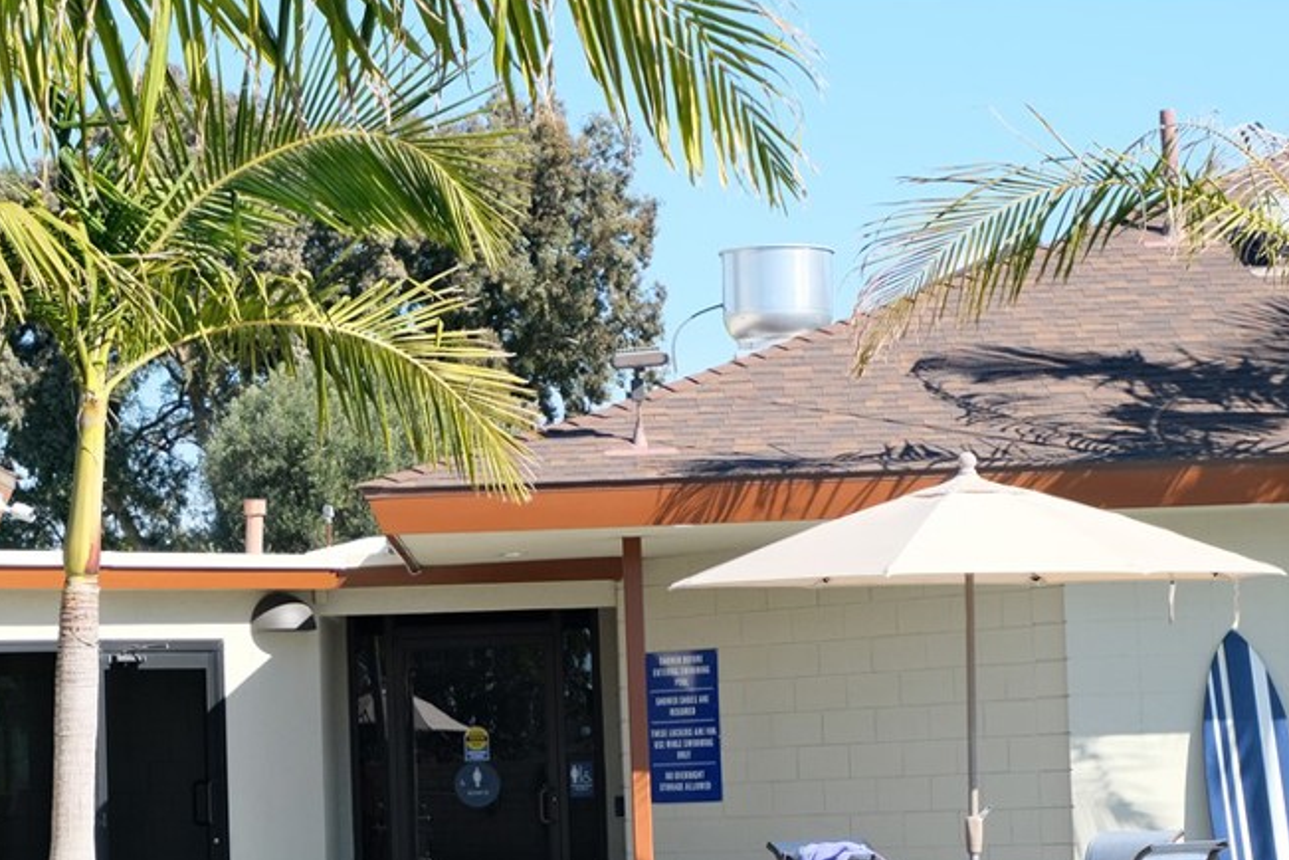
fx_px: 3831
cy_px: 663
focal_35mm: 107
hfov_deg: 19.1
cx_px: 560
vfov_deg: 12.8
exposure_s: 1/450
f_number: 5.6
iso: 320
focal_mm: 45
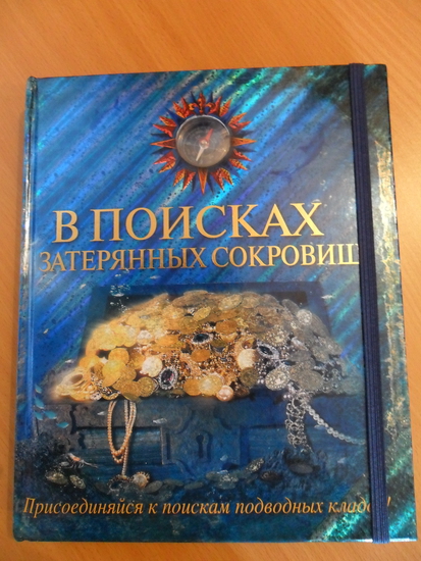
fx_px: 437
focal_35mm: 27
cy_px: 280
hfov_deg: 51.4
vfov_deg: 65.3
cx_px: 210
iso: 400
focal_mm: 4.9
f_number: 3.5
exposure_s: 1/15
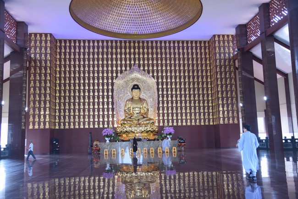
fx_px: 282
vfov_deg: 38.9
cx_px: 149
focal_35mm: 34
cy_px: 100
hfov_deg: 55.8
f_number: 4
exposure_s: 1/60
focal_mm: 34
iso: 720
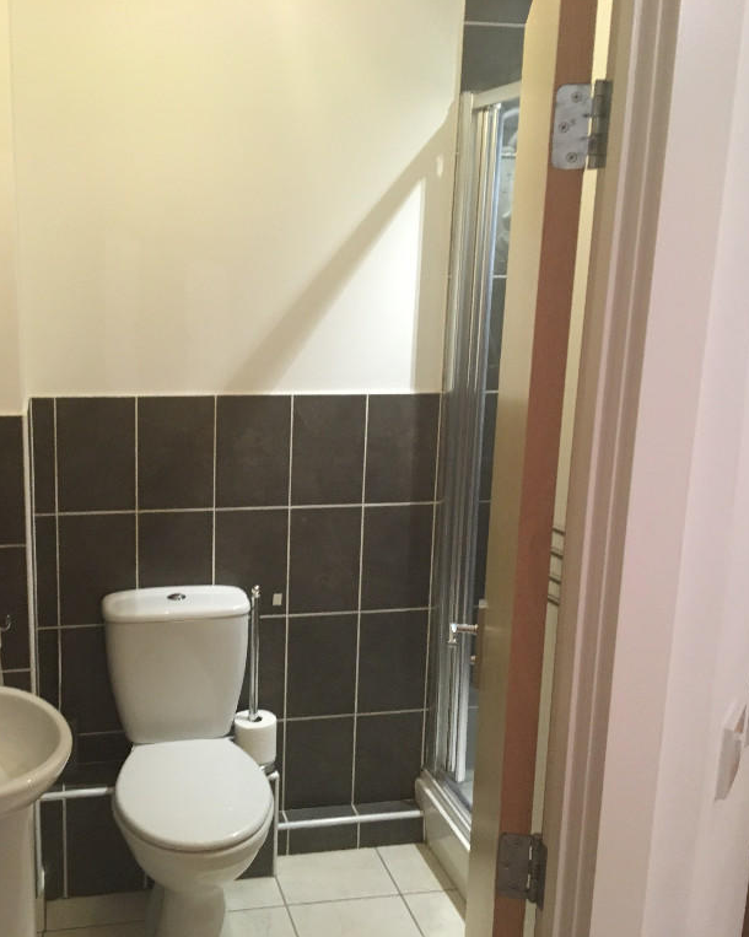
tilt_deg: -12.5
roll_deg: -1.2
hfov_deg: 38.6
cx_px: 243
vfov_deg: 47.9
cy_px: 467
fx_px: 1053
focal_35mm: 38
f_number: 2.2
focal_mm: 4.15
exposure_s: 1/33
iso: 200
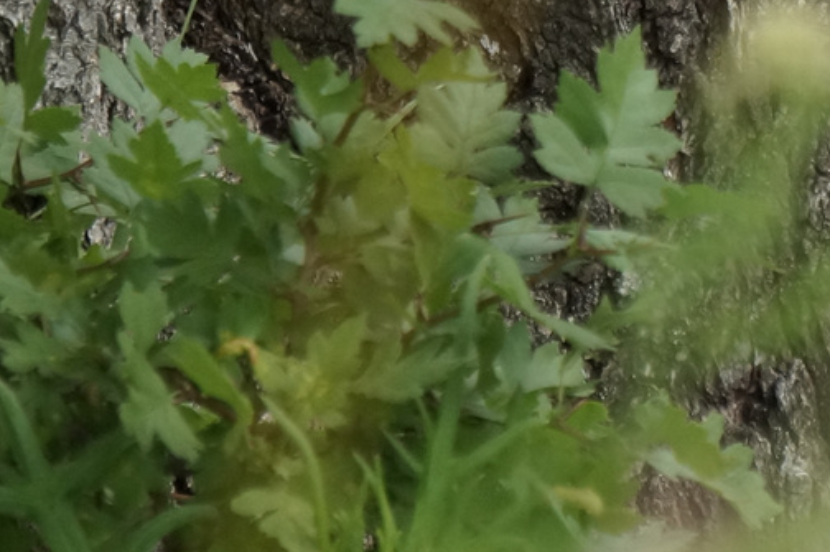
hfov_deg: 1.8
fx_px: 25912
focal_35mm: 1125
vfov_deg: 1.2
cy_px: -420
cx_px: 823
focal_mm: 210
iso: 800
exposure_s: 1/1250
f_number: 6.3
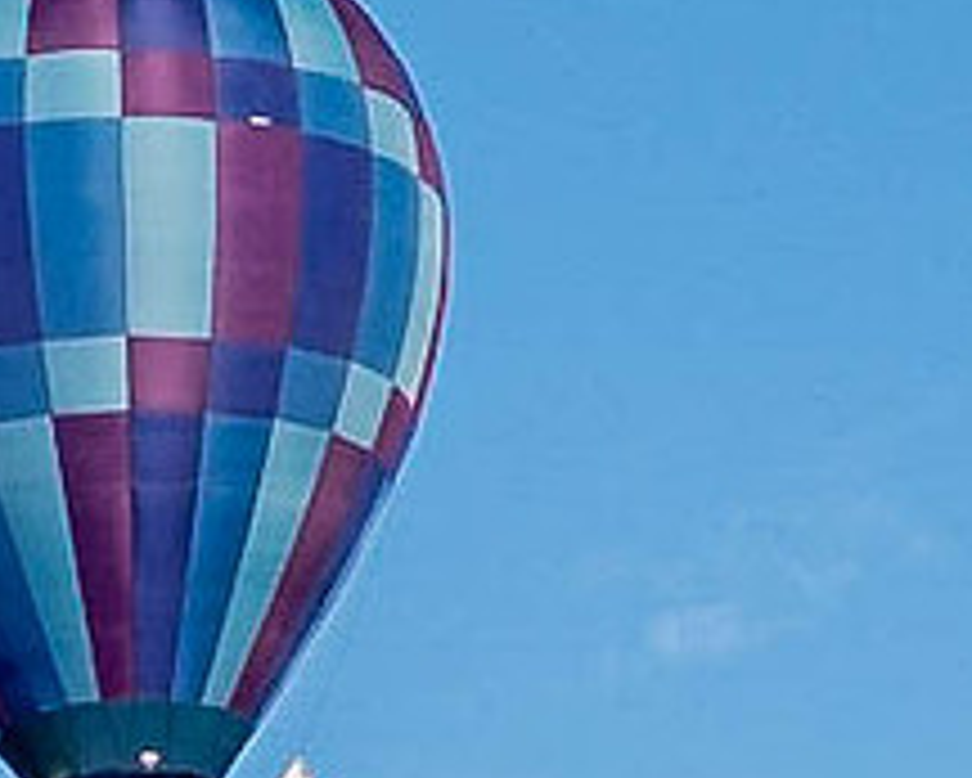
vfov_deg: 5.9
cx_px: 183
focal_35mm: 262
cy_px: 450
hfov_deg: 7.4
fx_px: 7540
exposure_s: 1/210
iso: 200
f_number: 8
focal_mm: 18.5
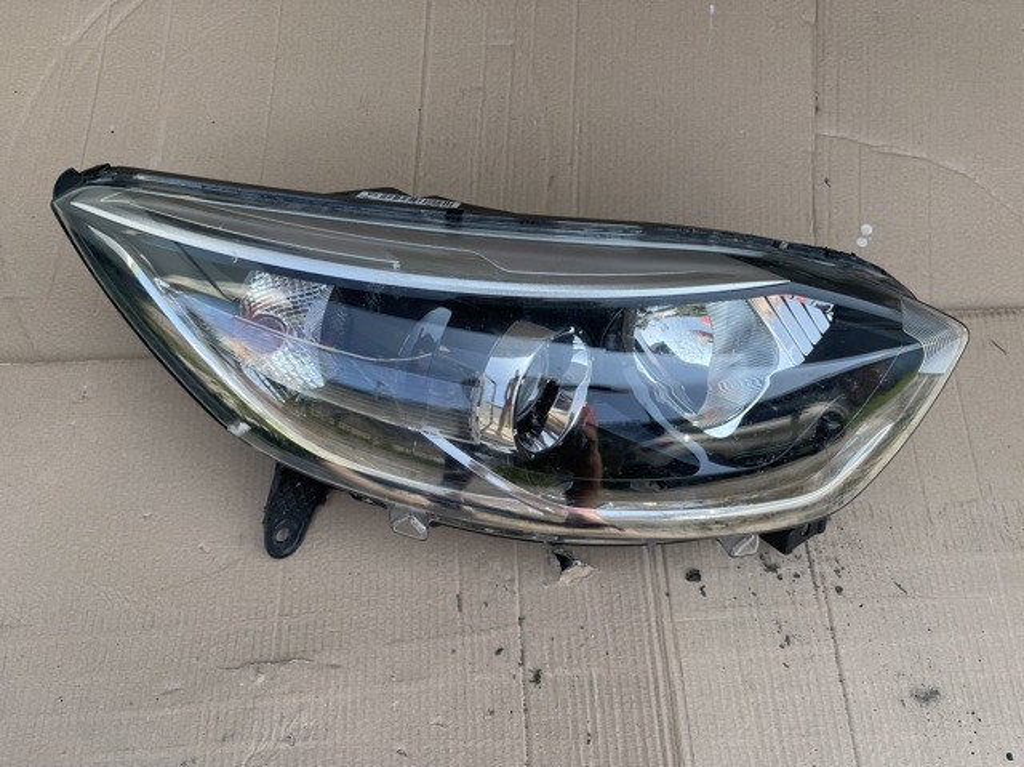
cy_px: 384
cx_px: 512
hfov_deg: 69.4
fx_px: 739
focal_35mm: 25
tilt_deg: -63.2
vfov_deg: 54.8
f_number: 1.6
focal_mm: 5.1
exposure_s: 1/848
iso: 32
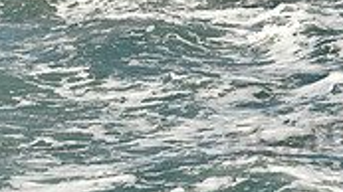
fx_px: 2872
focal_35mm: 316
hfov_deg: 6.8
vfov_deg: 3.8
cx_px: 123
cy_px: -153
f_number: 11
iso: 320
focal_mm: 90
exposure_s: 1/800
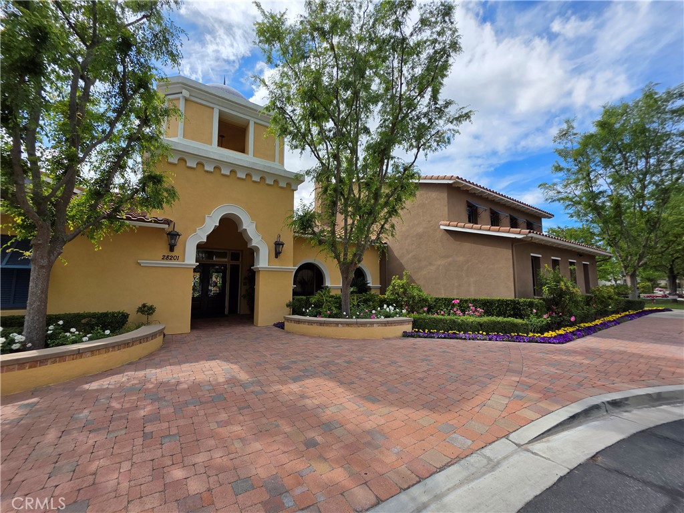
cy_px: 256
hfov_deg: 106.2
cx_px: 342
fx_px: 257
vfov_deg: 89.9
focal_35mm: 13
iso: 40
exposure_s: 1/1650
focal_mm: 2.2
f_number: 1.9
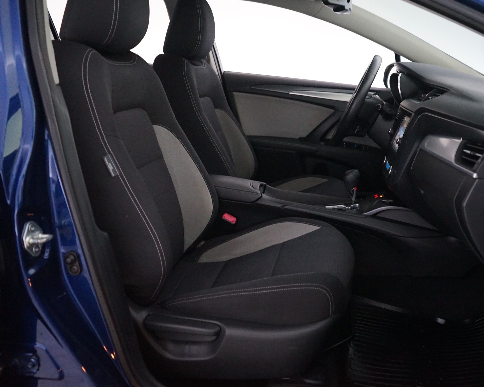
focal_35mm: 34
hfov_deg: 52.4
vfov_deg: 43.4
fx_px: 487
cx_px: 293
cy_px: 192
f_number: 3.5
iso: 5000
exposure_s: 1/20
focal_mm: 28
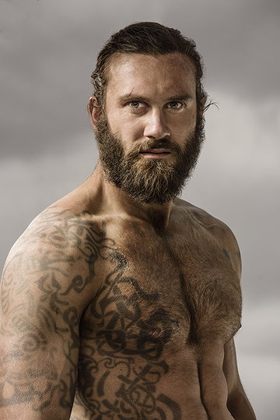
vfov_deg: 11.7
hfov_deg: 7.9
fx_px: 2039
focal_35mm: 175
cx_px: 140
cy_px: 210
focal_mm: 175
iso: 200
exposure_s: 1/200
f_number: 11
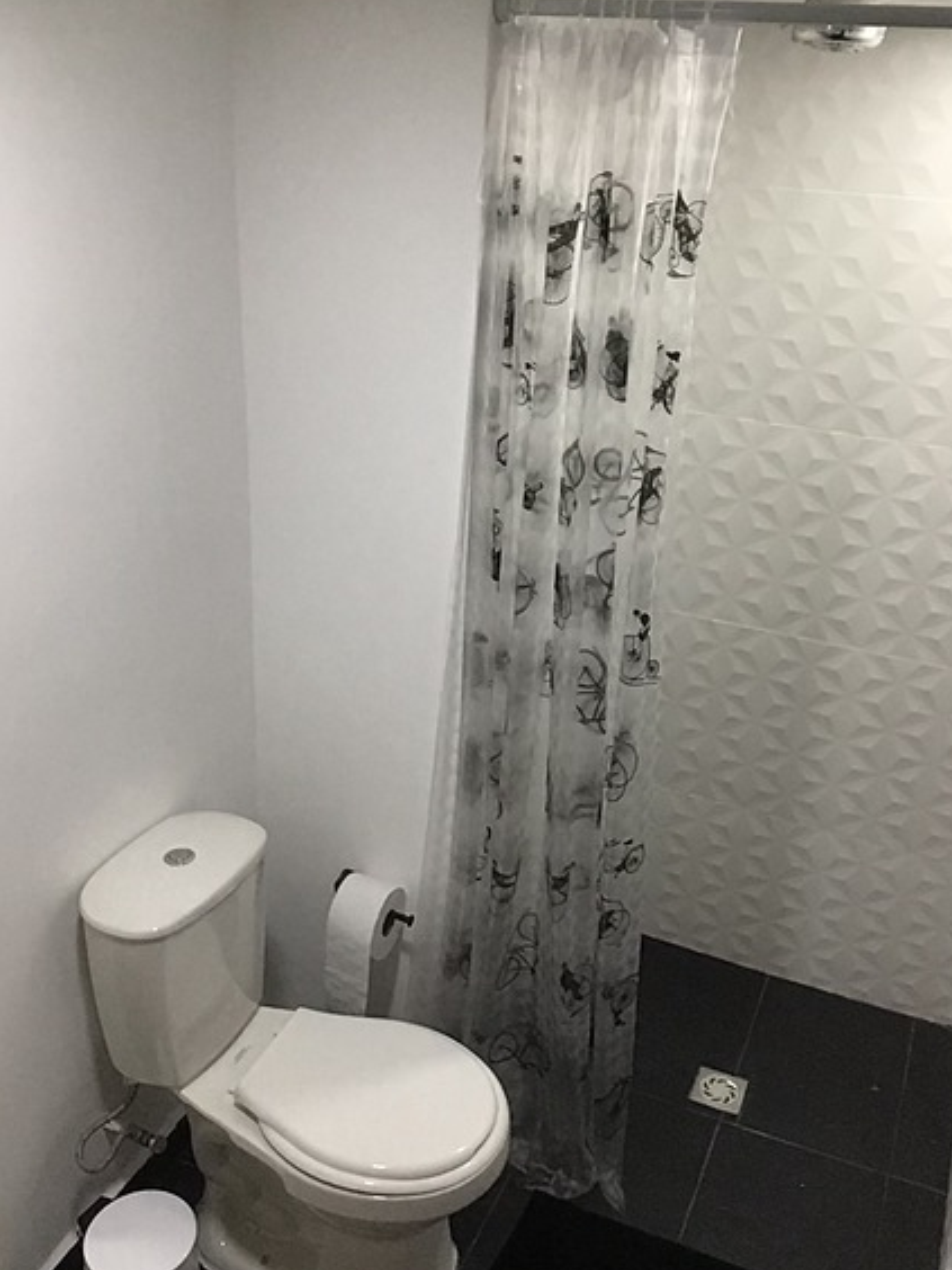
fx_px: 1210
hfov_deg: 42.9
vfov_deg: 55.3
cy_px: 610
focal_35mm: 33
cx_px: 466
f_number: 2.4
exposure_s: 1/30
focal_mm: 2.15
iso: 50
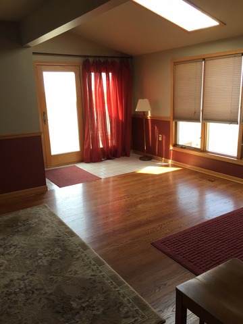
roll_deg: +2.5
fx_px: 271
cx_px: 122
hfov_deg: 48.2
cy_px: 162
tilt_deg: -12.7
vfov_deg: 61.7
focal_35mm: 29
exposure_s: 1/120
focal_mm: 4.15
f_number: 2.2
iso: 50
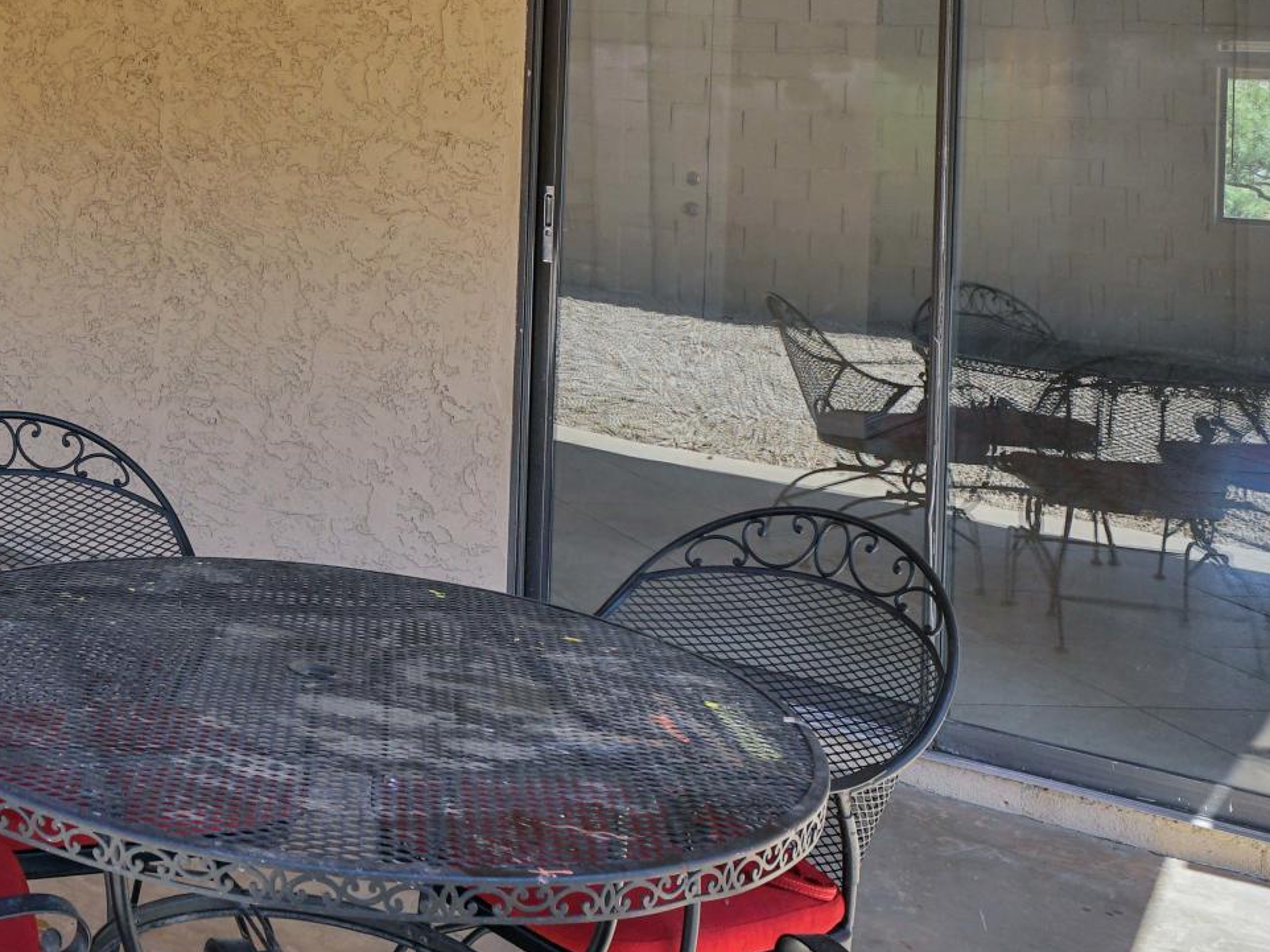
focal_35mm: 42
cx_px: 65
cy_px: 195
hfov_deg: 40.4
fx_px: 1541
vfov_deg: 33.4
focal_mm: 14
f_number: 7.1
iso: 100
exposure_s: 1/100
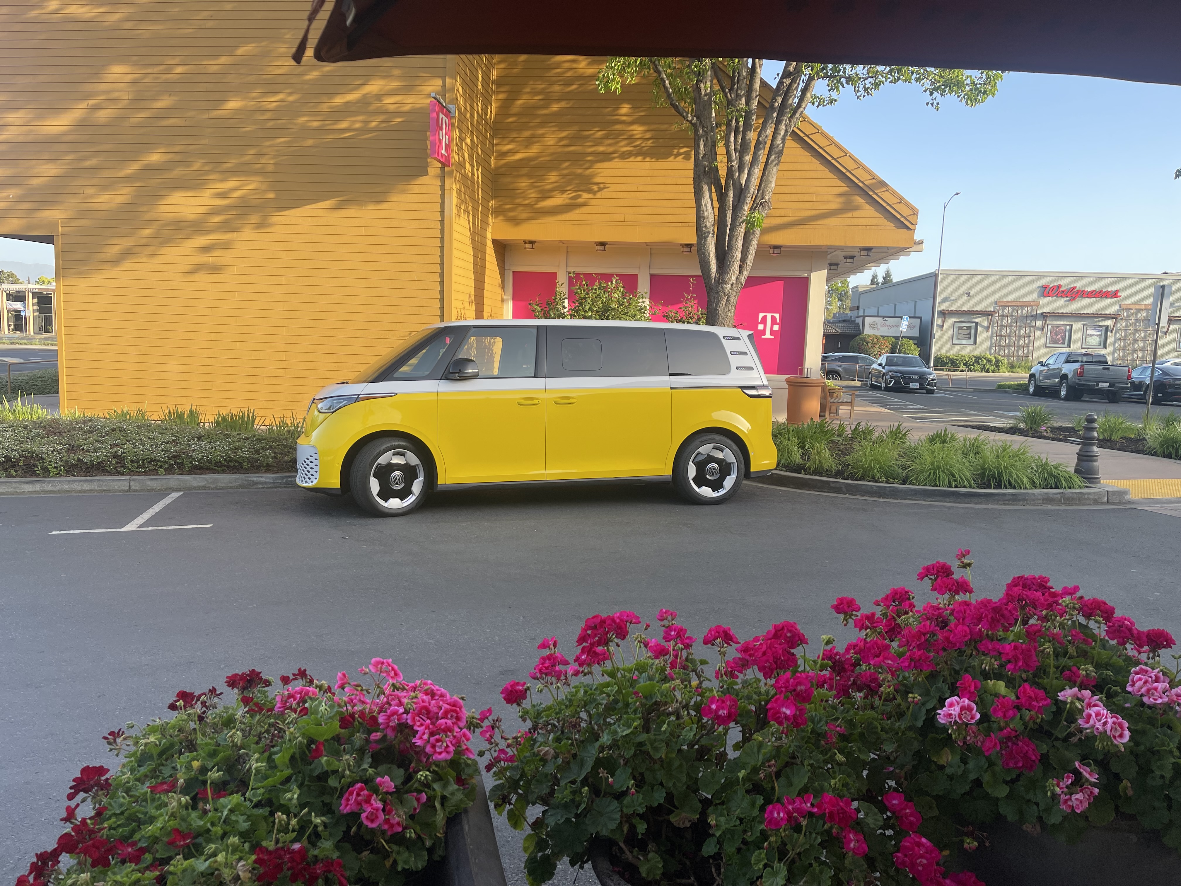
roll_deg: -1.8
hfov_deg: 69.4
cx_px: 590
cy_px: 443
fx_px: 853
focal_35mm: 25
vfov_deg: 54.9
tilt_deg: -7.6
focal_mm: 5.1
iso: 32
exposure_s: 1/543
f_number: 1.6
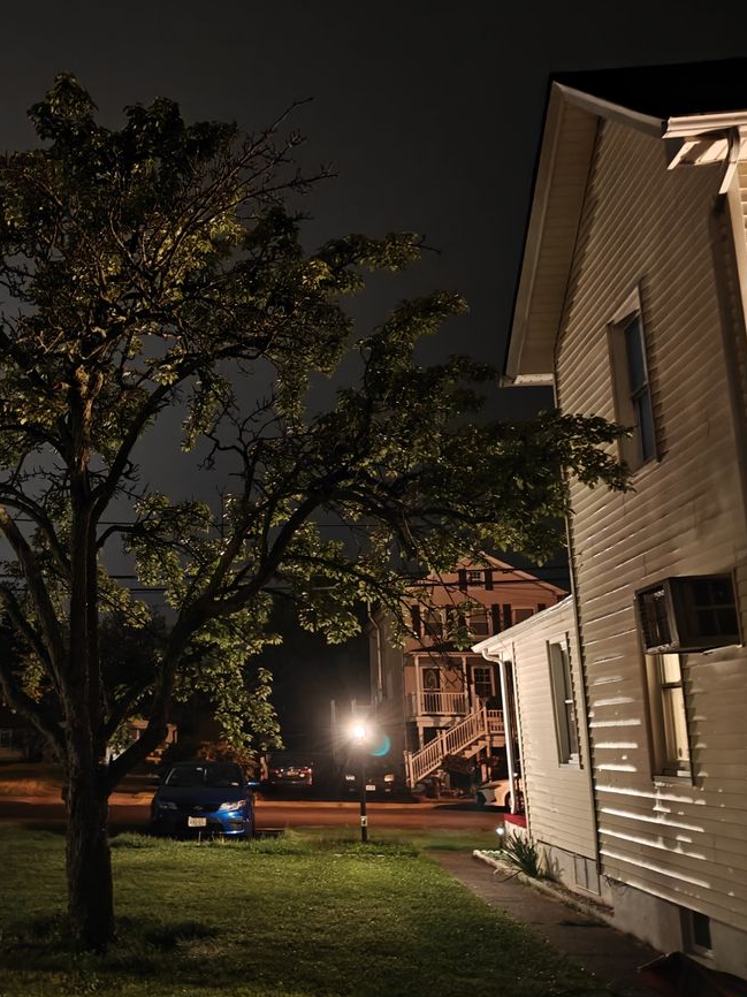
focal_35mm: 34
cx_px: 90
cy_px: 528
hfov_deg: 39.1
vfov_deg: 53.9
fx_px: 979
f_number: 1.6
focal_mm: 6.06
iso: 10000
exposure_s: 1/7
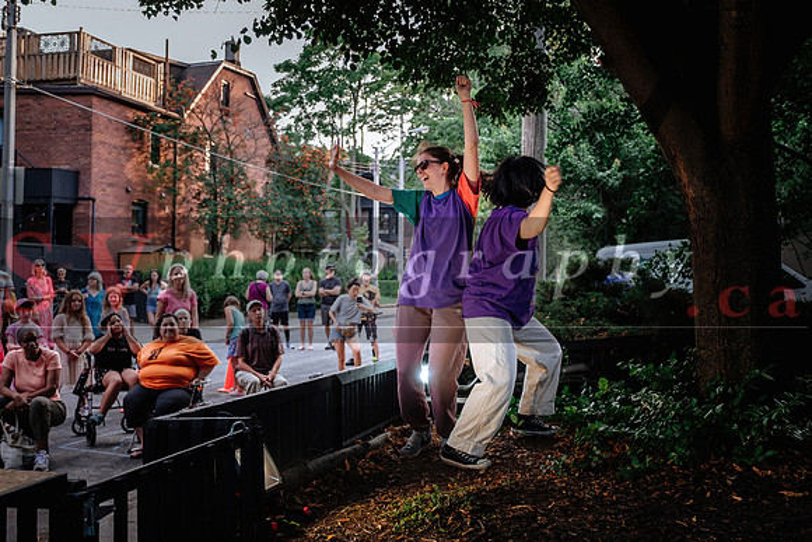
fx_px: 835
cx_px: 406
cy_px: 271
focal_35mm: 37
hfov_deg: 51.9
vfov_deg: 36.0
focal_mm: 24.9
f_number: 2.8
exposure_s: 1/200
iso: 400
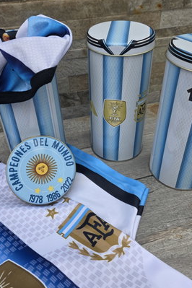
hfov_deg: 41.1
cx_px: 101
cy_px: 138
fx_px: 256
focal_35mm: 32
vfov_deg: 58.7
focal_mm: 6.3
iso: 25
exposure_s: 1/359
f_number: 1.7
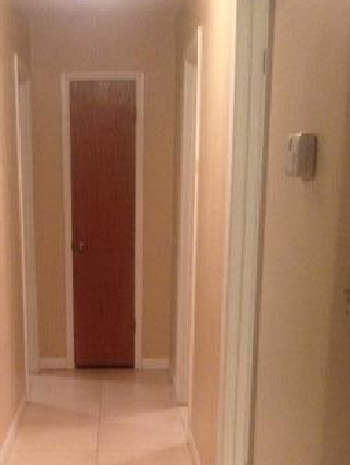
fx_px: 888
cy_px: 421
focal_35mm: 66
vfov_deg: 28.2
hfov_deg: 22.1
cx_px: 89
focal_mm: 4.28
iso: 400
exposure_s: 1/17
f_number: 2.4
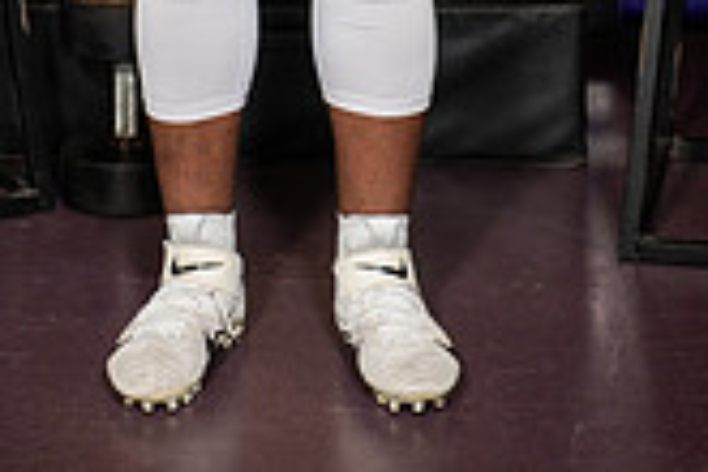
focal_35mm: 131
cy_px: -433
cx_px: 253
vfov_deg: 9.8
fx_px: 2576
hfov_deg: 15.6
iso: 800
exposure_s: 1/250
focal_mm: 48
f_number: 7.1
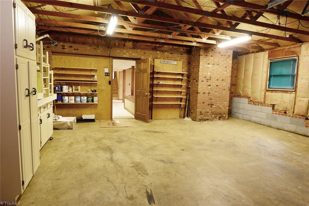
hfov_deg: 78.6
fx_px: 189
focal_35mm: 22
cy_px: 103
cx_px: 154
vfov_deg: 57.2
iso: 200
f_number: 9
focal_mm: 22
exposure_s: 1
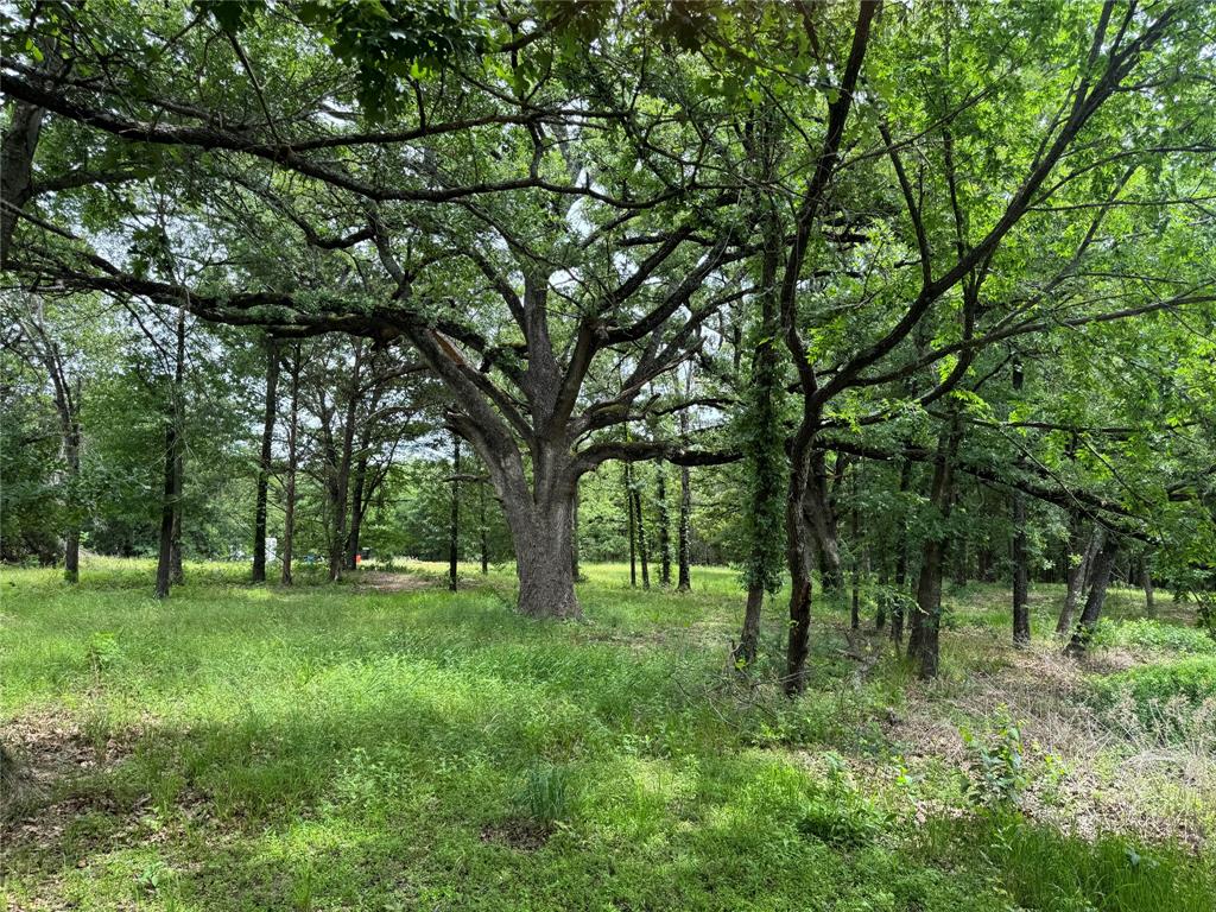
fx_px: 843
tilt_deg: +6.9
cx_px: 608
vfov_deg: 56.8
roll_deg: -1.9
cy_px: 456
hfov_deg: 71.6
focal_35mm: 24
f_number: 1.78
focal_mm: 6.76
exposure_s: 1/739
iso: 80
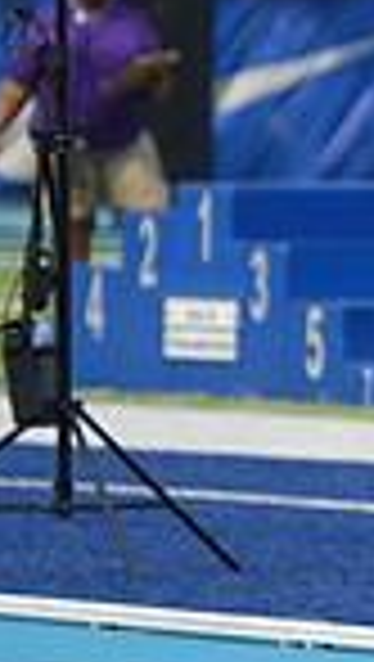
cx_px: 1145
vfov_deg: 2.4
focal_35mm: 911
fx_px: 16015
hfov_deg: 1.3
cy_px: 124
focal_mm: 220
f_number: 5.6
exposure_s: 1/2500
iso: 400
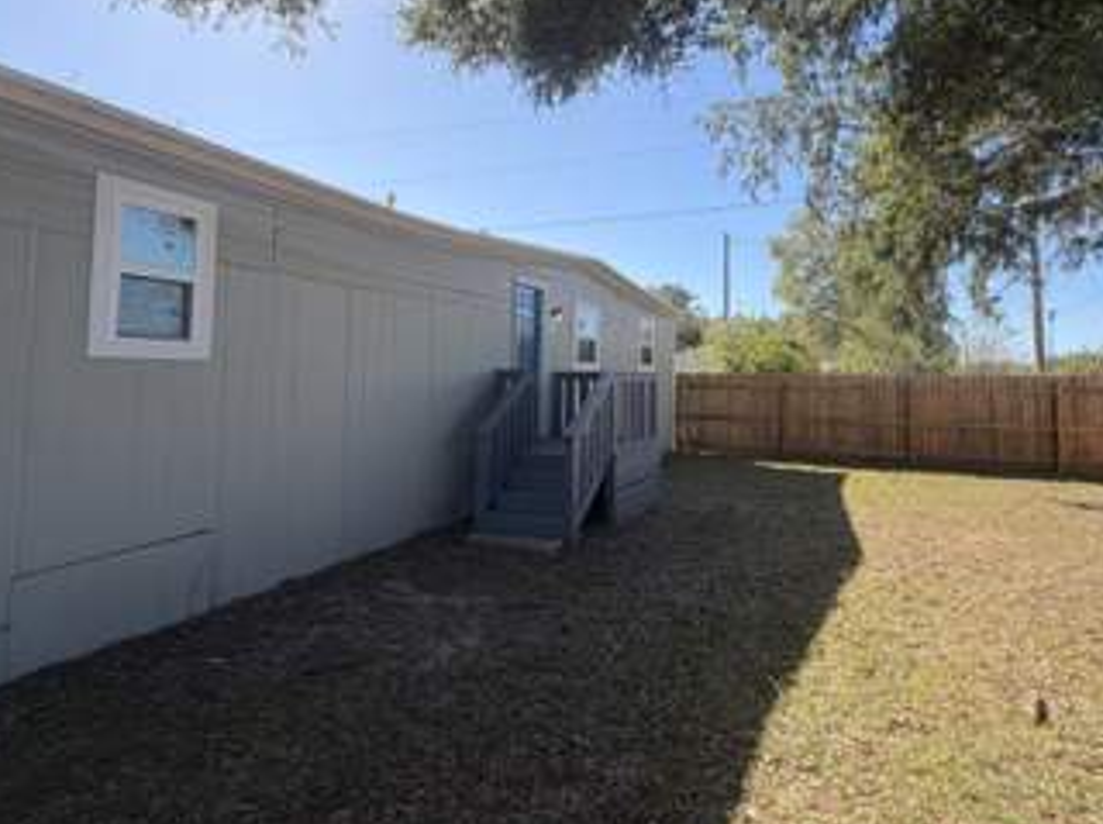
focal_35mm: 21
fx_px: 668
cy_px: 329
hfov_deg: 79.1
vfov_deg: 62.7
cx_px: 562
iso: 40
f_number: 2.2
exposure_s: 1/644
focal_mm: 2.22
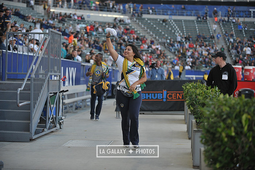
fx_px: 673
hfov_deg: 21.5
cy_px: 85
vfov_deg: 14.4
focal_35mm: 95
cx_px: 128
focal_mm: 95
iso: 800
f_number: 2.8
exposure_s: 1/640
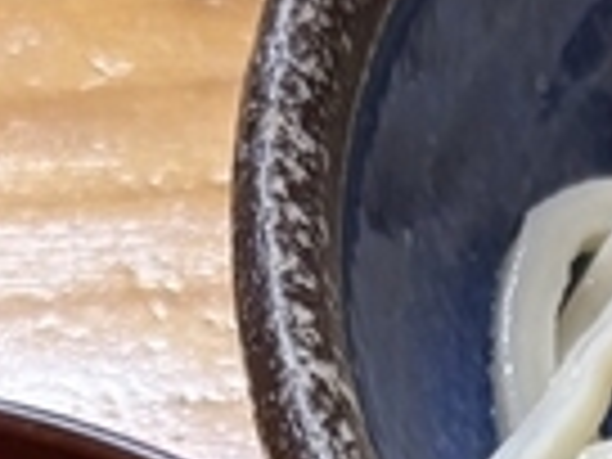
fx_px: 2705
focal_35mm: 153
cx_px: 598
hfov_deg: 12.8
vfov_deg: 9.0
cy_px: 958
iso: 160
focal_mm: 5.96
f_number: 1.6
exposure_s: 1/50
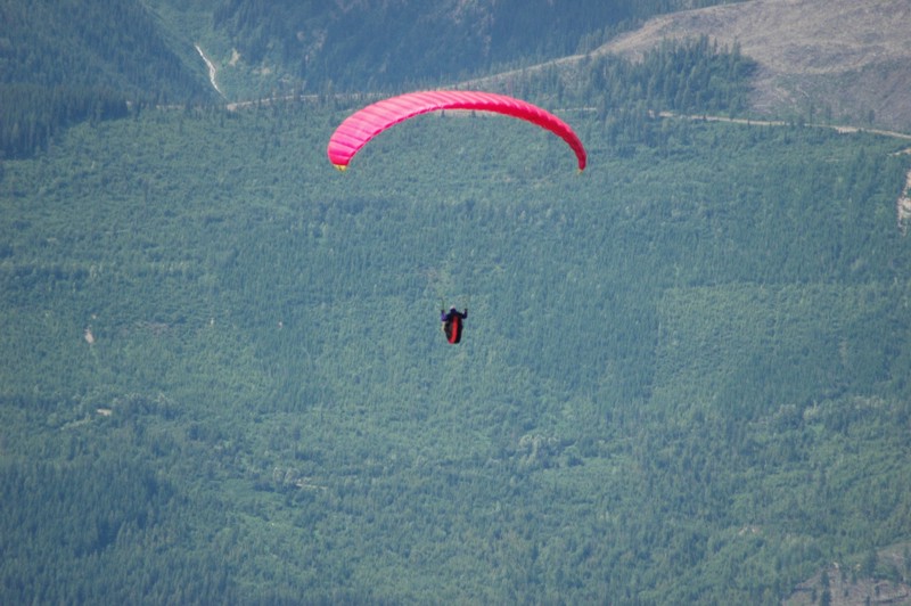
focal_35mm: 450
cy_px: 303
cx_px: 456
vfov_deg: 3.0
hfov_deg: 4.6
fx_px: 11378
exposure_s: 1/1250
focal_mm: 300
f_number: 5.6
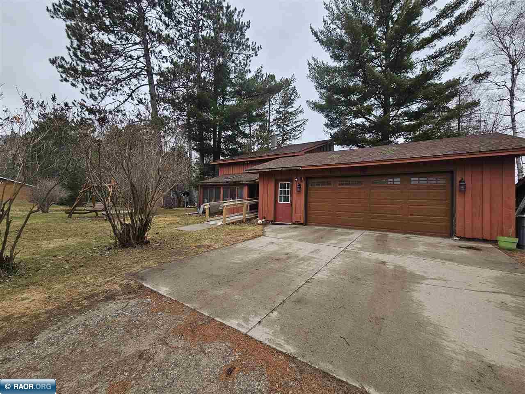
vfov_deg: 89.9
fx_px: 197
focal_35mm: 13
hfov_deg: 106.2
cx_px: 262
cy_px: 197
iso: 50
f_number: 2.2
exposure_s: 1/838
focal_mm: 2.2
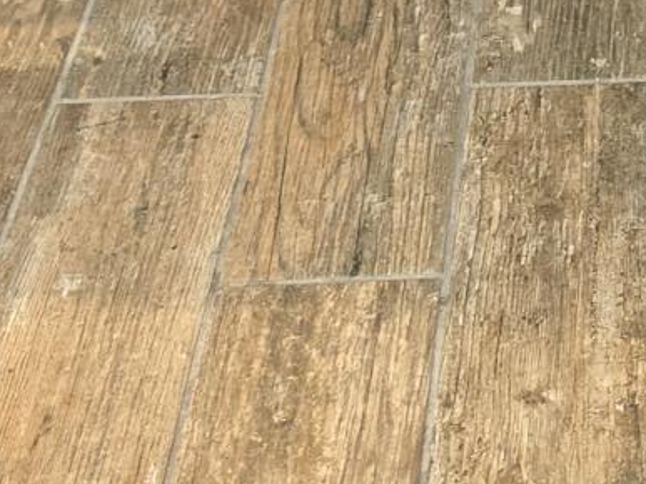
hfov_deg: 16.0
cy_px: -653
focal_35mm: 119
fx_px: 2220
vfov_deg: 10.7
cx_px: 751
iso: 800
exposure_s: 1/120
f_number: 1.4
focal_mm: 6.5
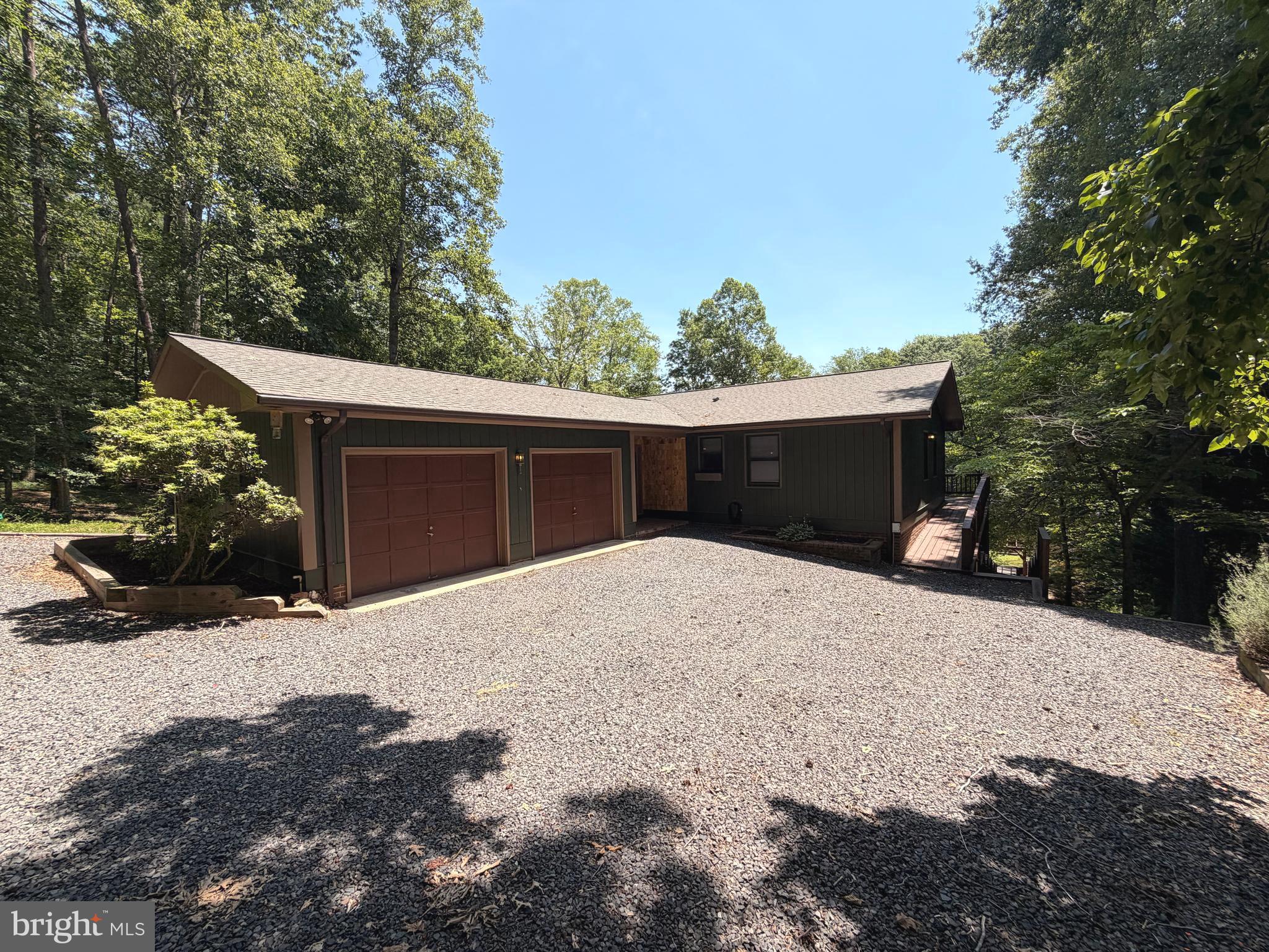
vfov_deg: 85.7
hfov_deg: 102.1
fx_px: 513
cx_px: 634
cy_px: 476
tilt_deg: -2.0
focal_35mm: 14
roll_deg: +2.0
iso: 32
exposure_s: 1/770
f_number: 2.2
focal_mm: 2.22
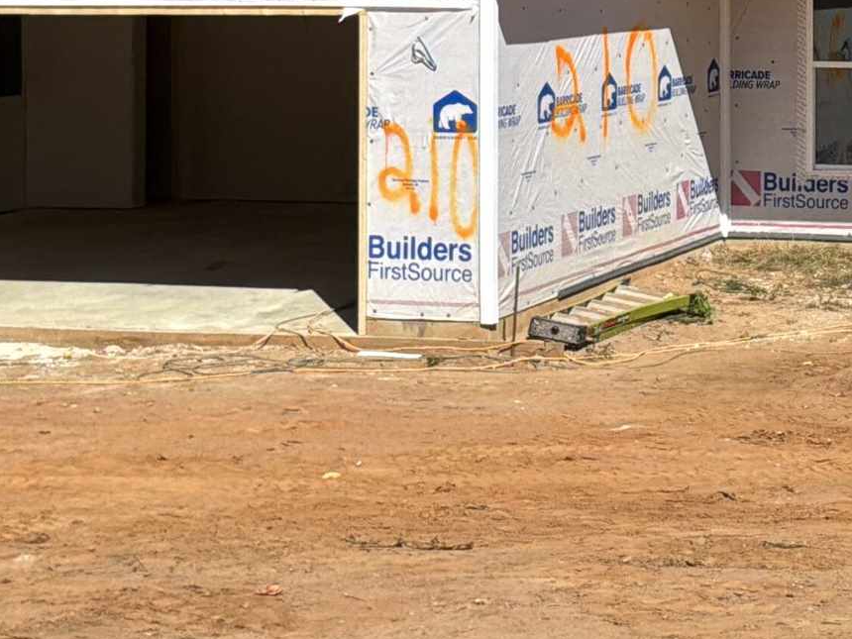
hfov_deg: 19.0
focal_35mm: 100
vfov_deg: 14.4
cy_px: -69
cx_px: 885
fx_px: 2461
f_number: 1.8
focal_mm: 3
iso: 25
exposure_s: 1/3125
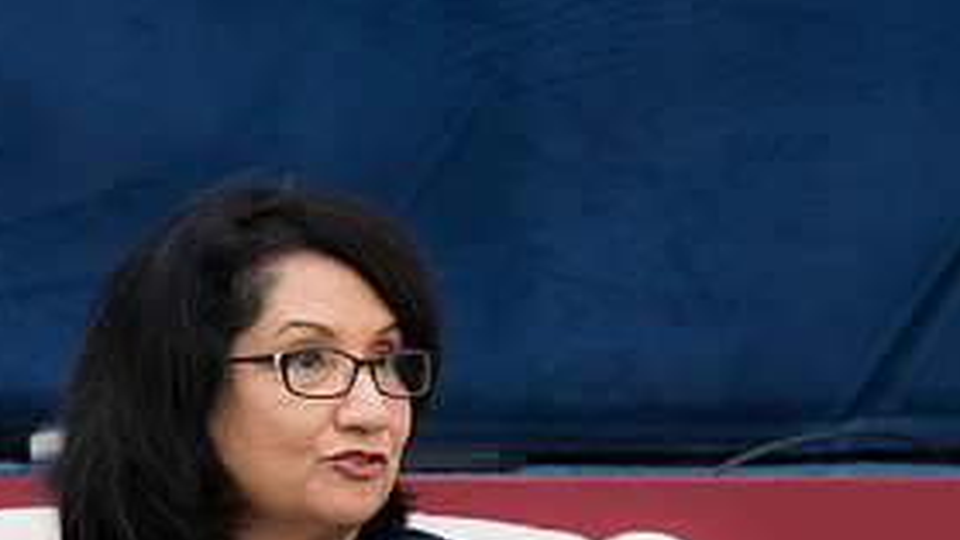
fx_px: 12449
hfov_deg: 4.4
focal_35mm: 489
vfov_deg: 2.5
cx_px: 203
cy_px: 605
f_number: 3.5
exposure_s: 1/250
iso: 320
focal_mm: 150
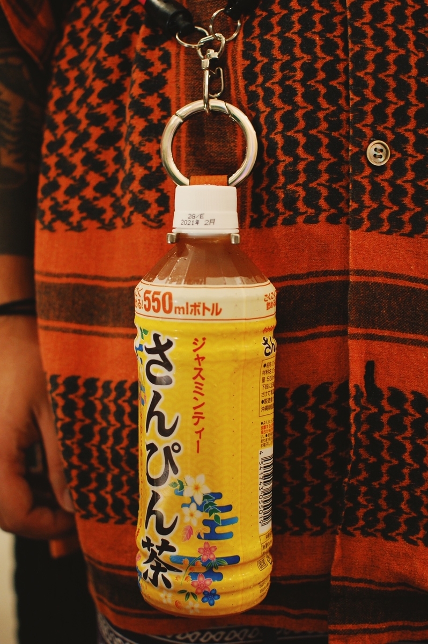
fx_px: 938
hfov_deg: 25.7
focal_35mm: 52
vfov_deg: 37.9
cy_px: 322
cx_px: 214
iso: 800
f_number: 2.8
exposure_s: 1/30
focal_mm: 35
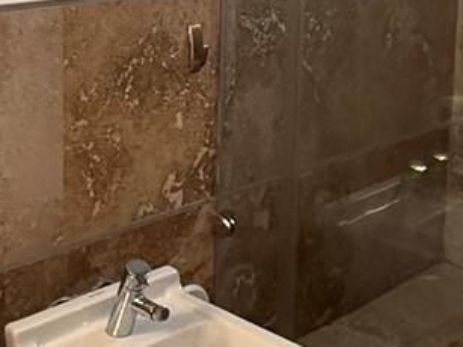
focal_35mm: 73
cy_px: 9
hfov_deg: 26.7
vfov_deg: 19.6
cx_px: 252
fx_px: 976
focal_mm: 2.22
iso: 640
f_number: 2.2
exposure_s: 1/120
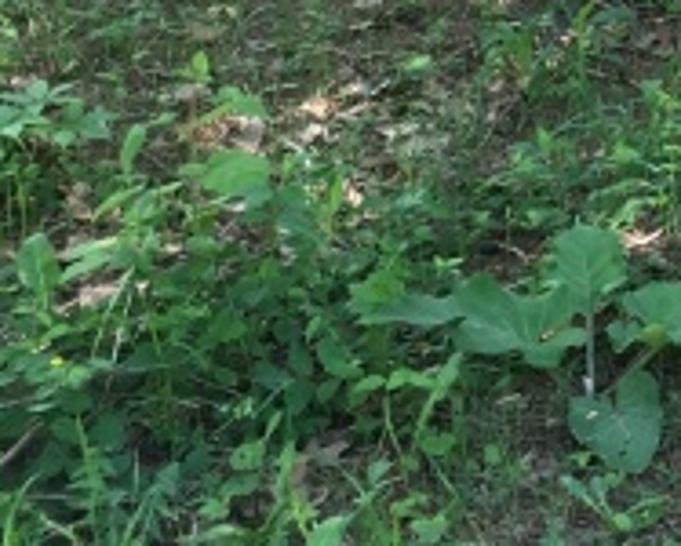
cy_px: -207
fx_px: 2441
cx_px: 969
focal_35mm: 121
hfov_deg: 14.9
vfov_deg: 12.3
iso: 25
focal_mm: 4.15
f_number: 2.2
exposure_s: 1/30
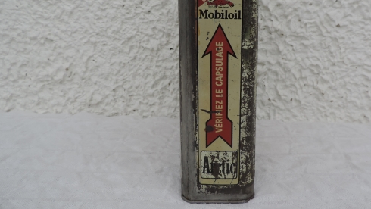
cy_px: 65
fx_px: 315
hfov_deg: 60.5
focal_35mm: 32
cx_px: 221
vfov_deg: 36.2
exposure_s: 1/200
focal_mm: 4.3
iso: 80
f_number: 3
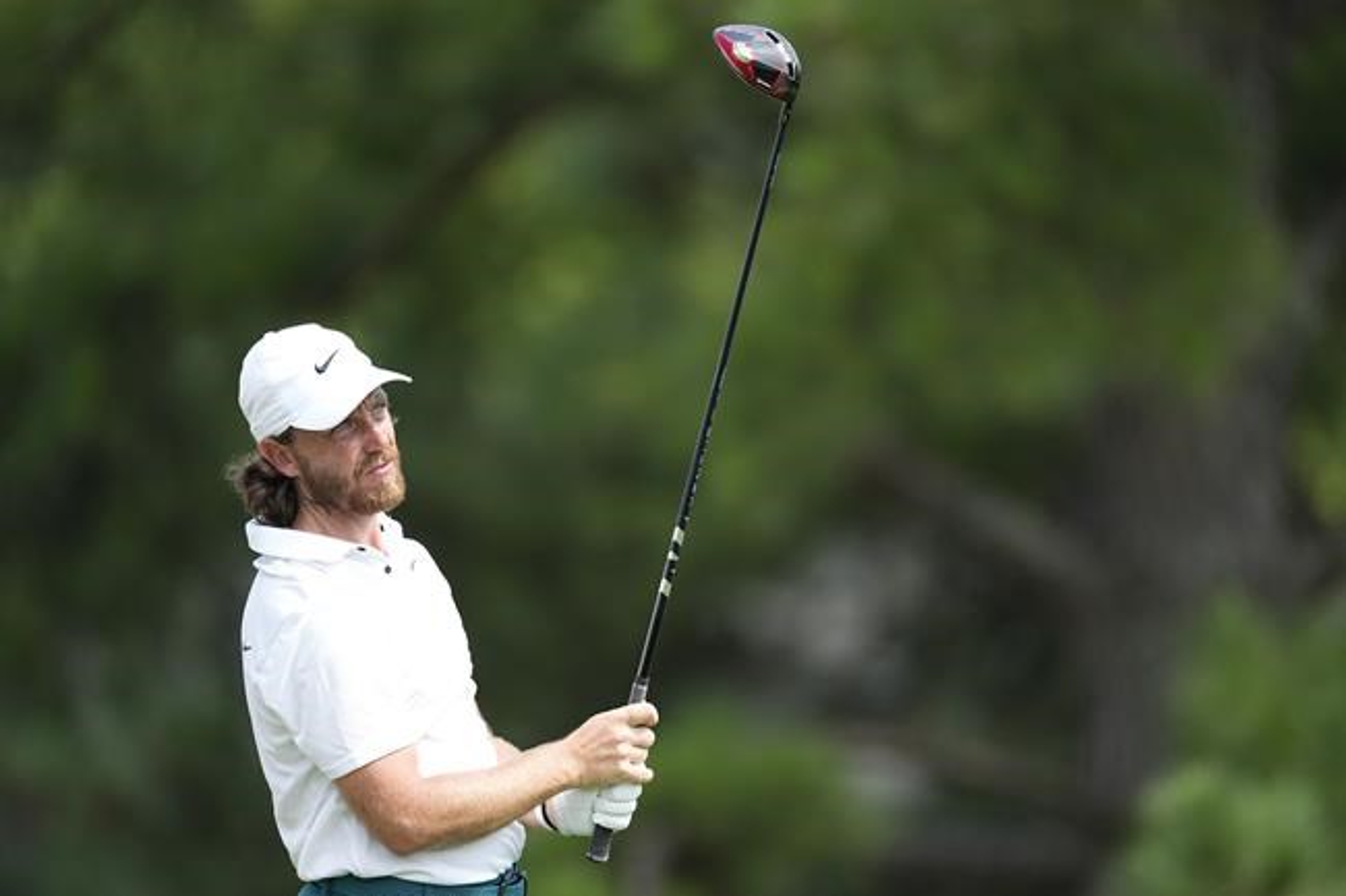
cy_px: 448
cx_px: 673
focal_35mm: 600
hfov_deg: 3.4
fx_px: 22426
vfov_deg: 2.3
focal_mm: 600
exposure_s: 1/2000
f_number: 4
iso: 1000
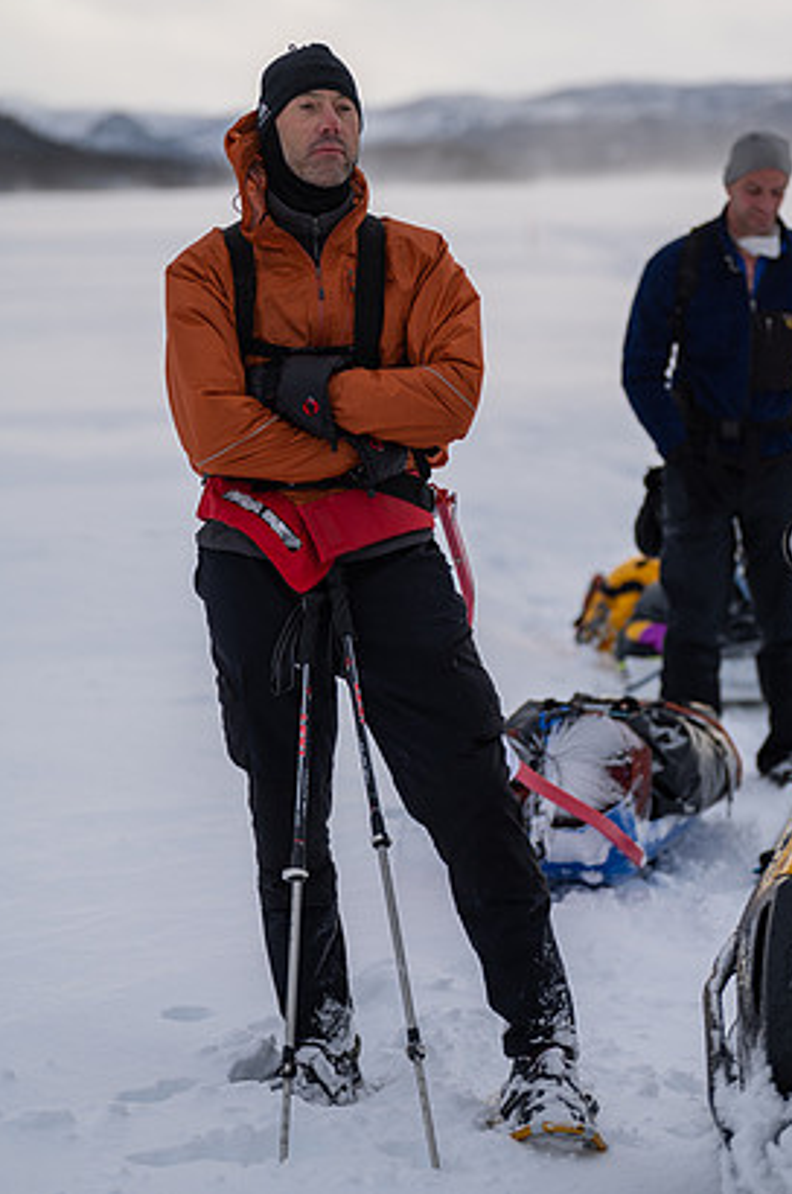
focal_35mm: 112
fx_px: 3708
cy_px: 542
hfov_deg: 12.2
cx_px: 427
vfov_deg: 18.3
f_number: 2.8
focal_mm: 102
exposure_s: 1/500
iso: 100
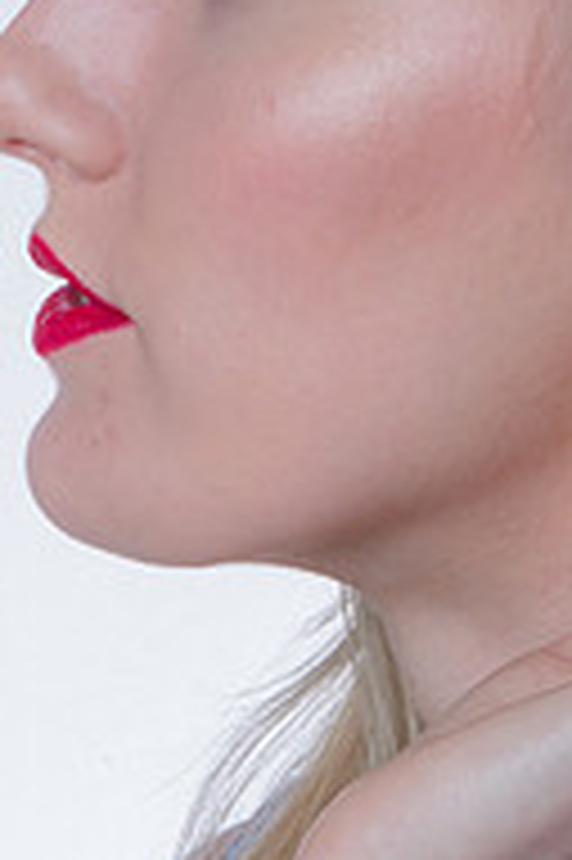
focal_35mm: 248
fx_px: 5921
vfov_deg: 8.3
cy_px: 558
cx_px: 604
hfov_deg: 5.5
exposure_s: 1/250
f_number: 36
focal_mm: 105
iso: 400
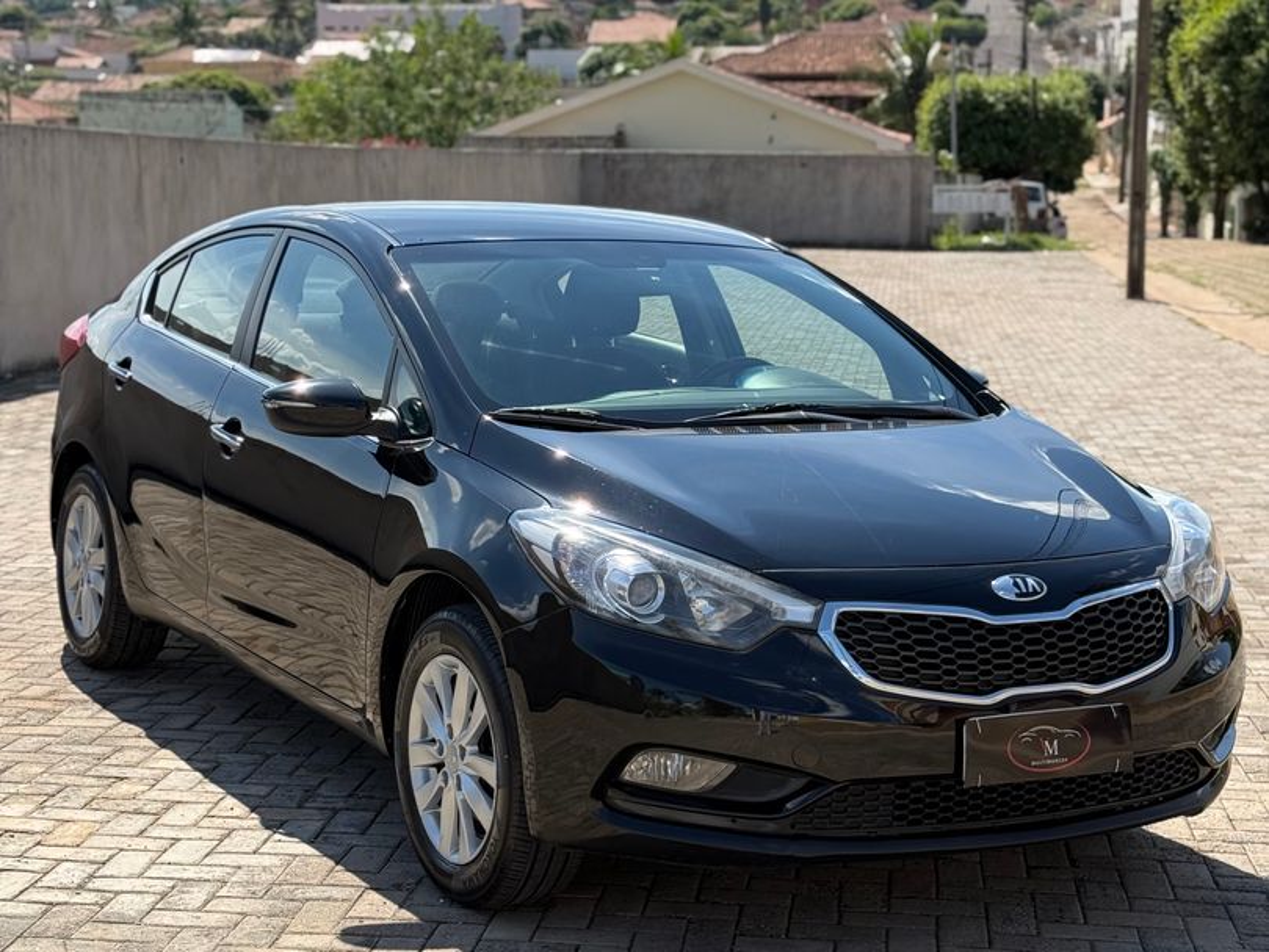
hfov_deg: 39.6
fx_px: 1760
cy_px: 476
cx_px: 634
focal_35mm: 48
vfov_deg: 30.3
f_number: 1.78
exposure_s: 1/2208
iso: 100
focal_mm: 6.76
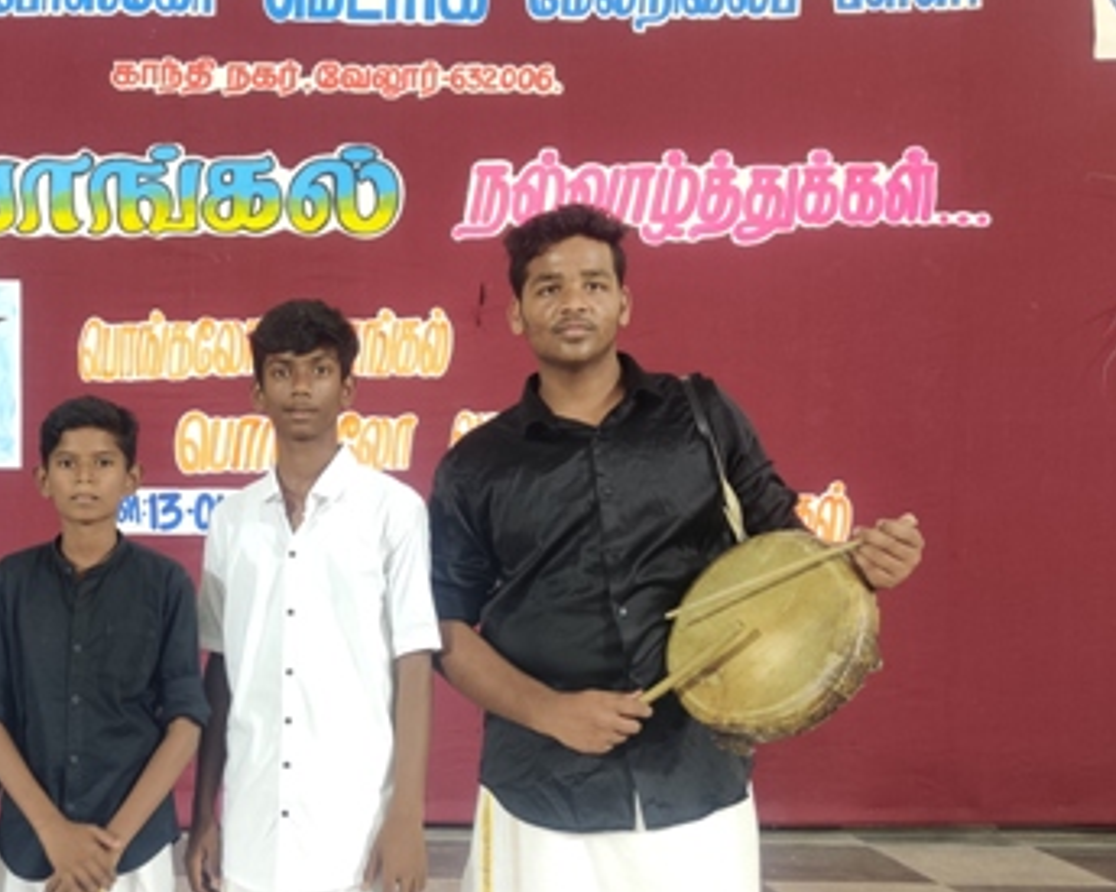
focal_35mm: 49
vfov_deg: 30.7
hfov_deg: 36.6
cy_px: 548
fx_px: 1618
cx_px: 201
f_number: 1.65
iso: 320
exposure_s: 1/50
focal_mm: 4.75
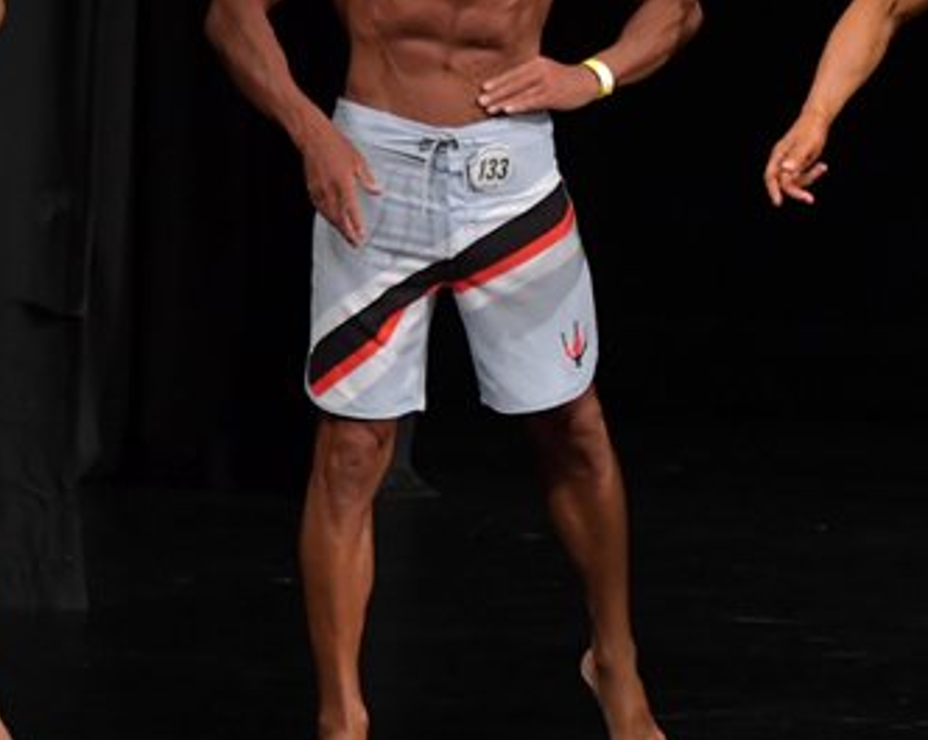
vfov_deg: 2.6
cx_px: 876
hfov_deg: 3.3
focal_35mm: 592
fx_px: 16245
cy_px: 182
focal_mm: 180
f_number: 5.6
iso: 3200
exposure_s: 1/400
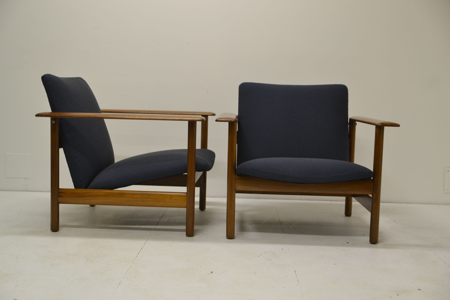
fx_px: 600
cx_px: 225
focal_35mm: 48
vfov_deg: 28.1
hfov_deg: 41.1
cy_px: 150
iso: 400
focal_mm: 32
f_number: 4.2
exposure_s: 1/30
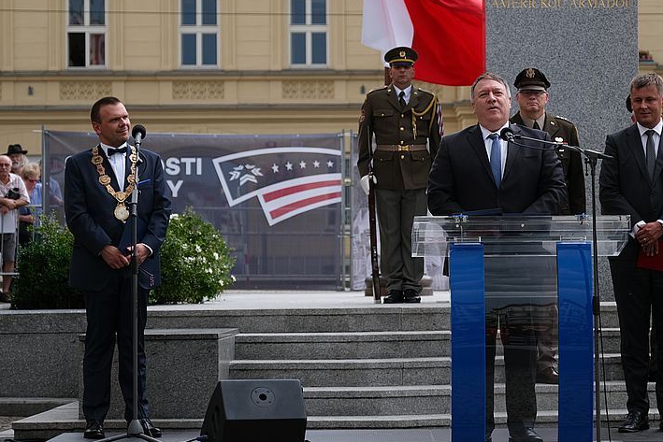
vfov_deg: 11.7
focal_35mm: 117
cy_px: 157
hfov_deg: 17.5
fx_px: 2155
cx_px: 376
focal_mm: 55
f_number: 2.8
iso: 250
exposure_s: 1/500
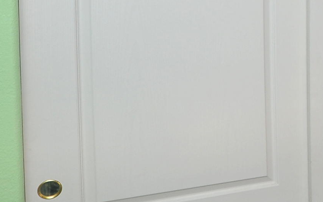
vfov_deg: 19.7
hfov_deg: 21.9
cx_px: 559
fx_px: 572
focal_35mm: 65
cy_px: 26
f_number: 7.1
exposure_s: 1/30
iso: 1000
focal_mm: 18
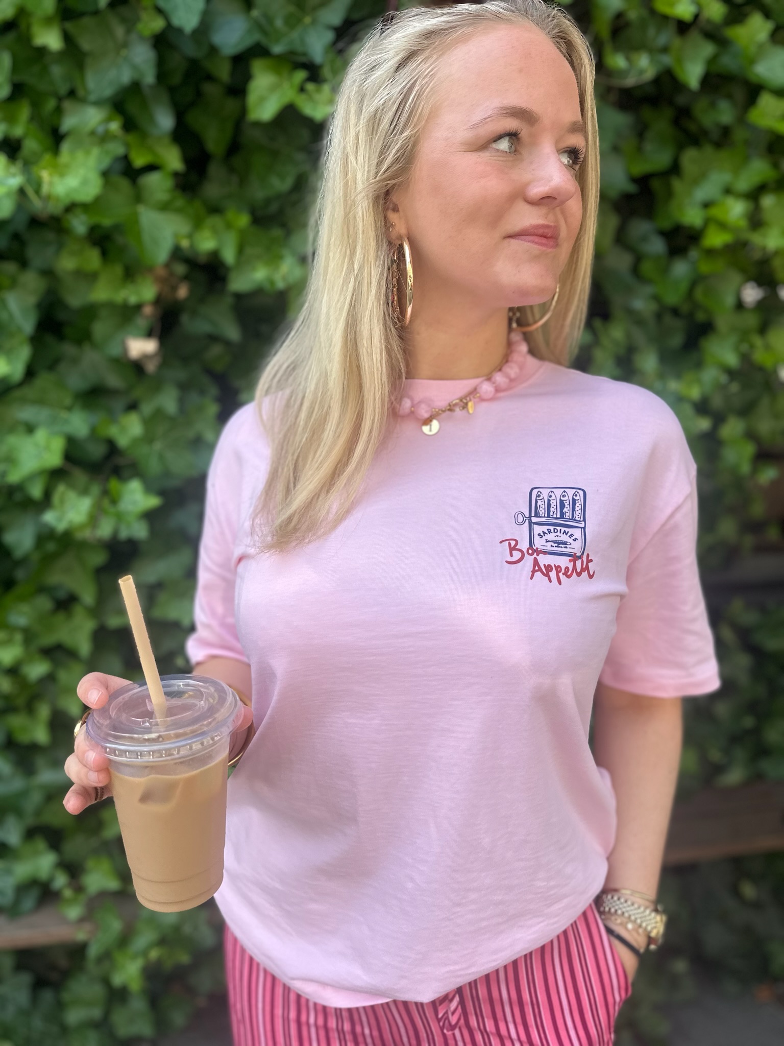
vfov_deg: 71.6
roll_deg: -0.3
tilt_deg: -8.9
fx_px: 725
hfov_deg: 56.8
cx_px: 392
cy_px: 523
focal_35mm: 24
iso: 80
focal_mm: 6.86
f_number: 1.78
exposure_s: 1/564
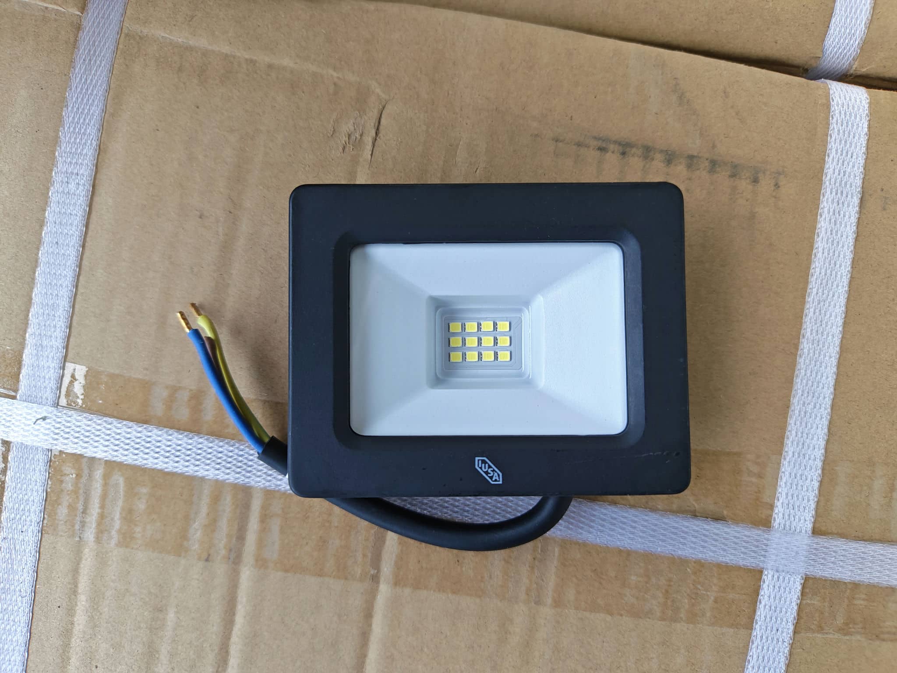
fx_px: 622
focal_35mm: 24
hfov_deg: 71.6
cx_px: 448
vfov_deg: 56.8
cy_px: 336
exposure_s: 1/110
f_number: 1.9
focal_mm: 6.12
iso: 50
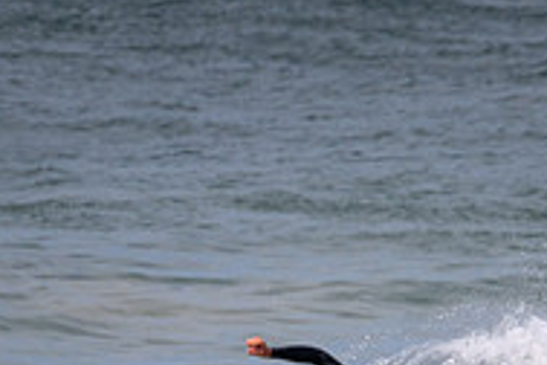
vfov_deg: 0.6
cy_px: 523
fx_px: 37223
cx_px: 342
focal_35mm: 2450
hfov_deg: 0.8
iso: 720
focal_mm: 800
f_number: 11
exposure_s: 1/2000
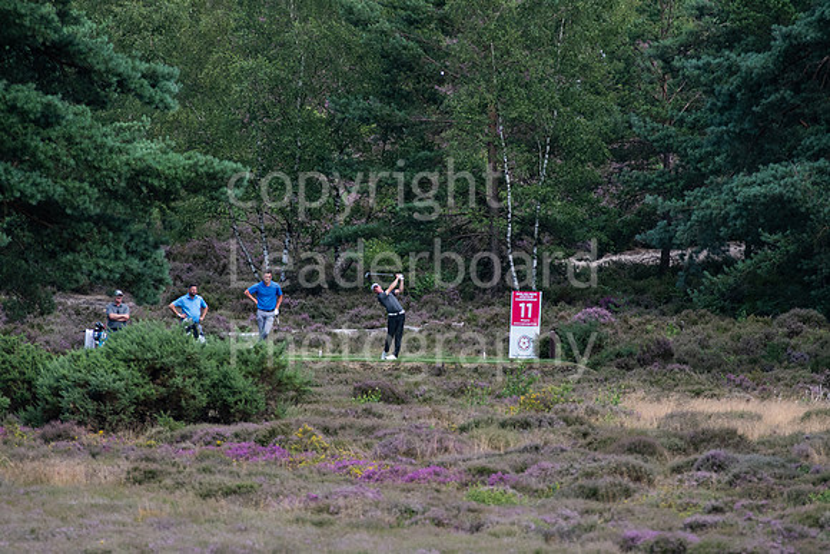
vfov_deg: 3.1
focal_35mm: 450
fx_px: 10377
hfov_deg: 4.6
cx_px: 415
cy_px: 277
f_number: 5.6
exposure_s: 1/2500
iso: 640
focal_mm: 300
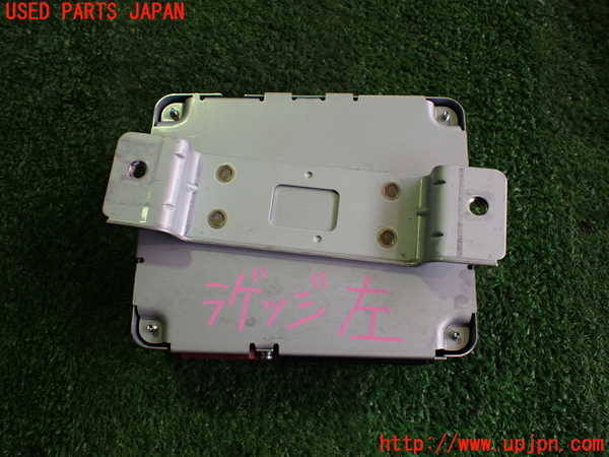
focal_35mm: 30
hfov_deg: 60.0
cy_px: 228
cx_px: 304
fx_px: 528
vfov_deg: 46.8
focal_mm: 5.4
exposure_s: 1/125
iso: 250
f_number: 2.3
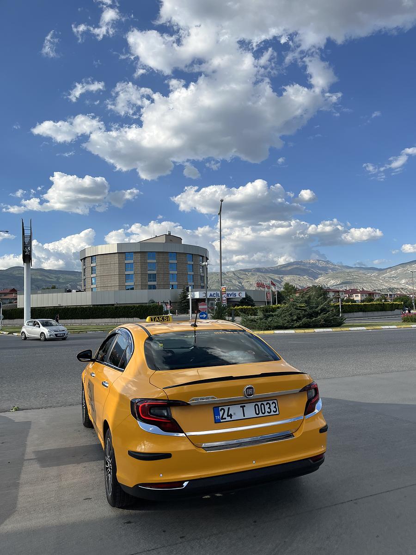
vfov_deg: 67.3
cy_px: 278
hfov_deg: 53.1
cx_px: 208
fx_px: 417
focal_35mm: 26
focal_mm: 5.1
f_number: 1.6
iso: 50
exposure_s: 1/3215
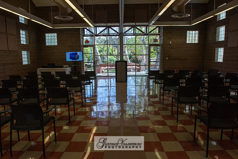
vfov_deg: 53.2
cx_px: 119
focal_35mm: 24
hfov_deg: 73.7
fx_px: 159
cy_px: 80
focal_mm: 24
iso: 1600
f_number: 11
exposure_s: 1/320
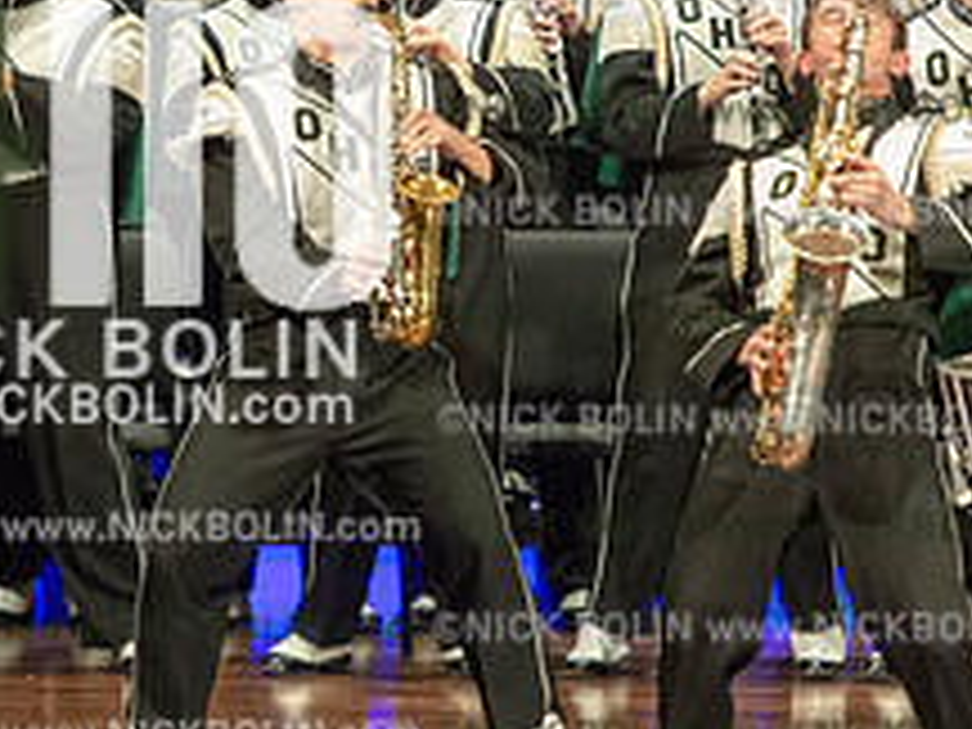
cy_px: 212
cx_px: 72
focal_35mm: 568
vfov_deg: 2.6
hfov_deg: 3.5
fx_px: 15949
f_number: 5.6
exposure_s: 1/320
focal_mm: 220
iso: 8000
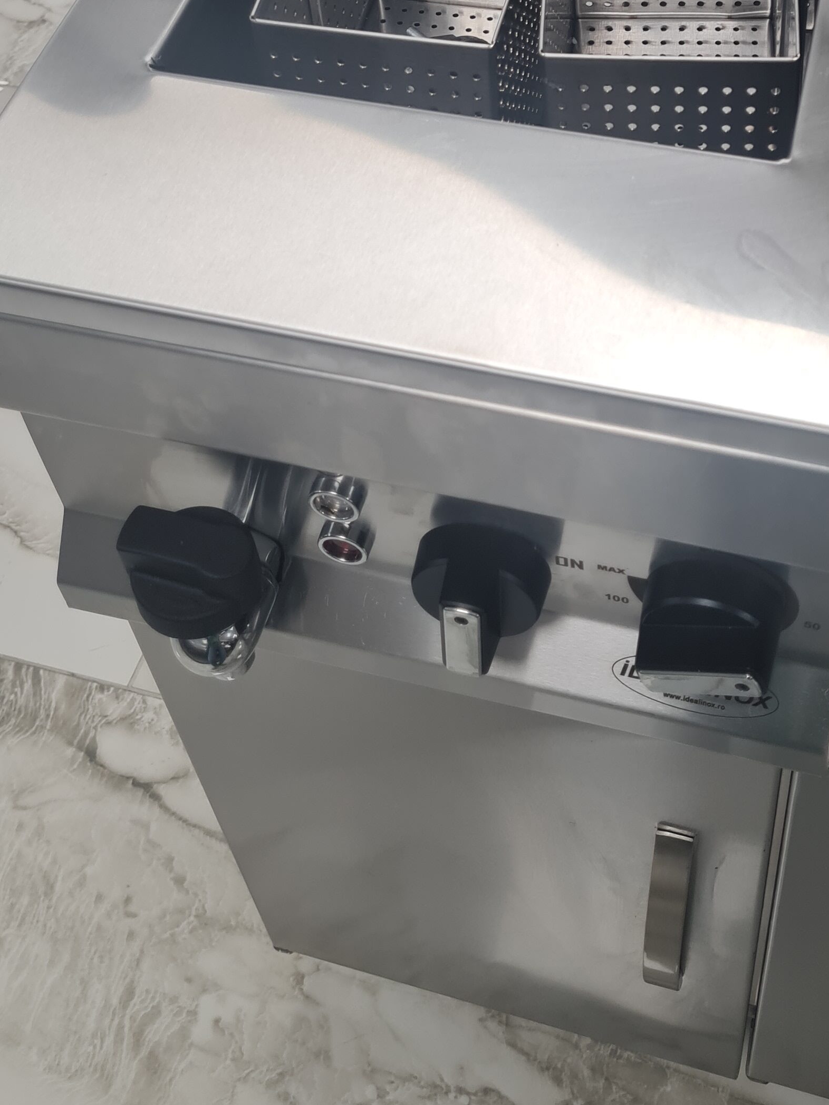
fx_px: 1597
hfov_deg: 29.0
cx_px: 535
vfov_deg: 35.4
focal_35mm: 50
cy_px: 64
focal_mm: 5.4
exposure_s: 1/100
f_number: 1.8
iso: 80
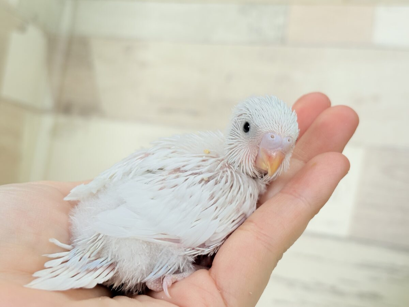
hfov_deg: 36.8
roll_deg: -7.3
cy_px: 154
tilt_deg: +2.0
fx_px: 614
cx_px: 204
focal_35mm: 52
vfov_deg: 28.0
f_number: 1.6
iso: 25
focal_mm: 5.96
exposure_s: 1/50
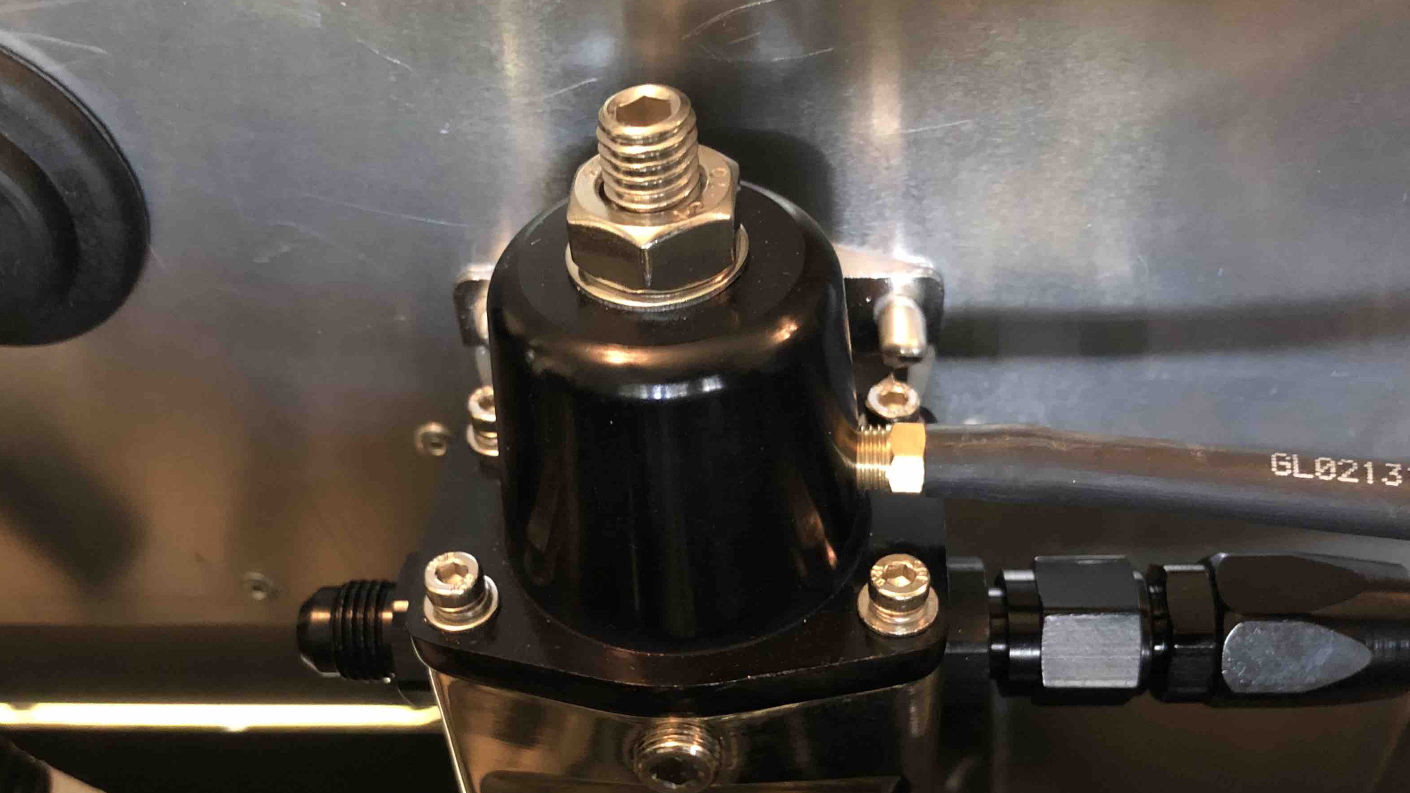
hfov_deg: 51.6
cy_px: 574
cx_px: 702
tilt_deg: -52.9
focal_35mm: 39
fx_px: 1458
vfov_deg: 30.0
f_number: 1.8
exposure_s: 1/4
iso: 125
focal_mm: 4
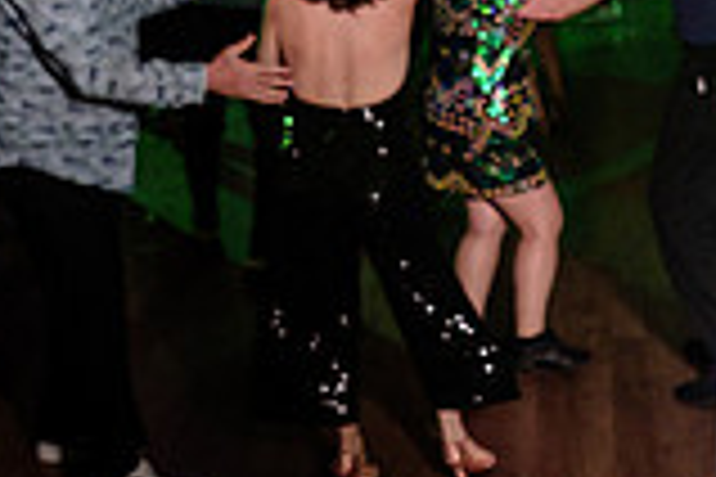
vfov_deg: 14.2
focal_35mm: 95
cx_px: 768
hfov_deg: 20.5
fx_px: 1889
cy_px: 478
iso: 800
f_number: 3.2
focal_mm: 24
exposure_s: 1/100
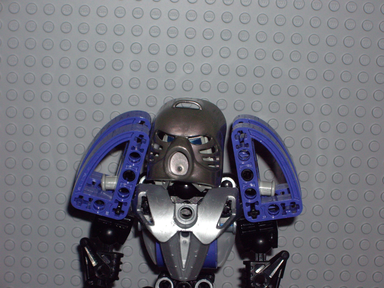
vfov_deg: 13.0
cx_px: 192
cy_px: 144
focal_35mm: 114
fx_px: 1265
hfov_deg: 17.3
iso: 200
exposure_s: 1/125
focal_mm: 18.6
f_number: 5.2
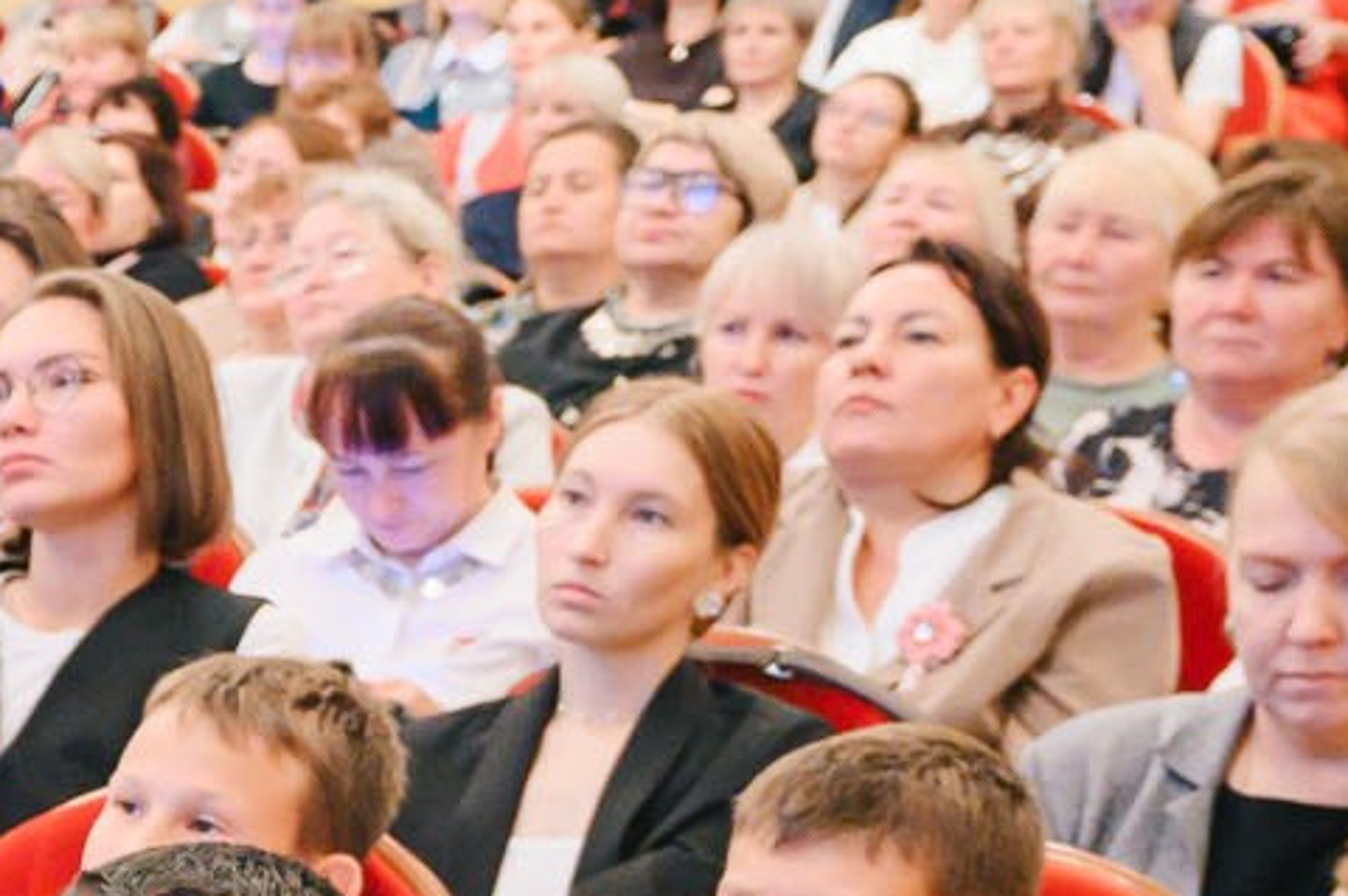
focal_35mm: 125
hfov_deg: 13.9
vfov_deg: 10.4
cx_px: -1331
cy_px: 1498
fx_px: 4676
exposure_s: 1/15
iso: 2500
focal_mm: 24
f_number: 4
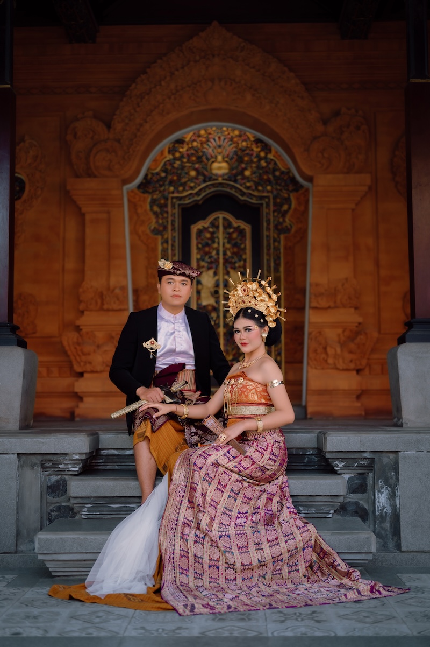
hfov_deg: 27.0
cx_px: 215
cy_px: 324
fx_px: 897
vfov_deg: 39.6
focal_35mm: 50
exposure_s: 1/250
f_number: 1.8
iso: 200
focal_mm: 50
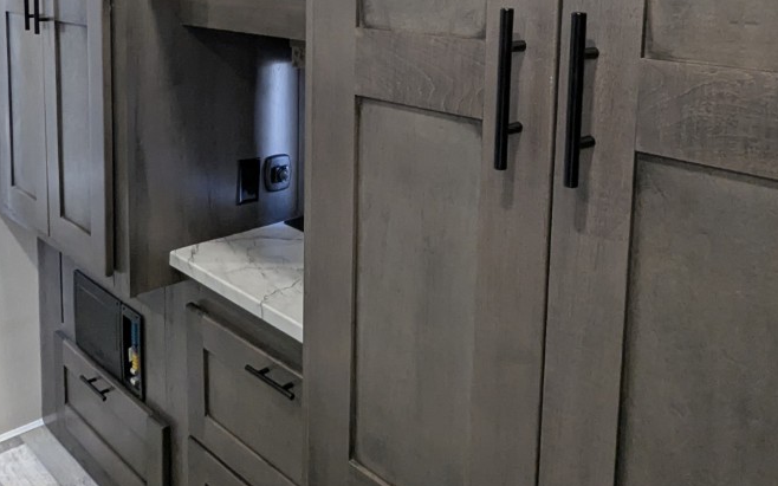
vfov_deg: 33.4
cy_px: 44
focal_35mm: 36
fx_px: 763
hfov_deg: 53.9
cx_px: 341
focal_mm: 2.35
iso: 227
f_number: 2.2
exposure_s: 1/47.7
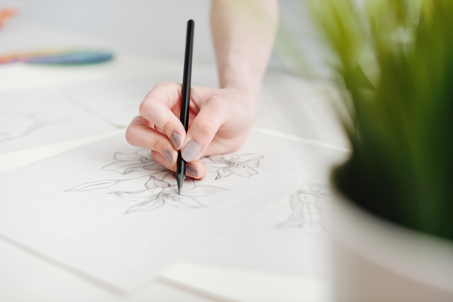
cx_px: 226
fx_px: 629
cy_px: 151
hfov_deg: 39.6
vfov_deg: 27.0
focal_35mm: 50
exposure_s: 1/160
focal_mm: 50
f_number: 2.8
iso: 100
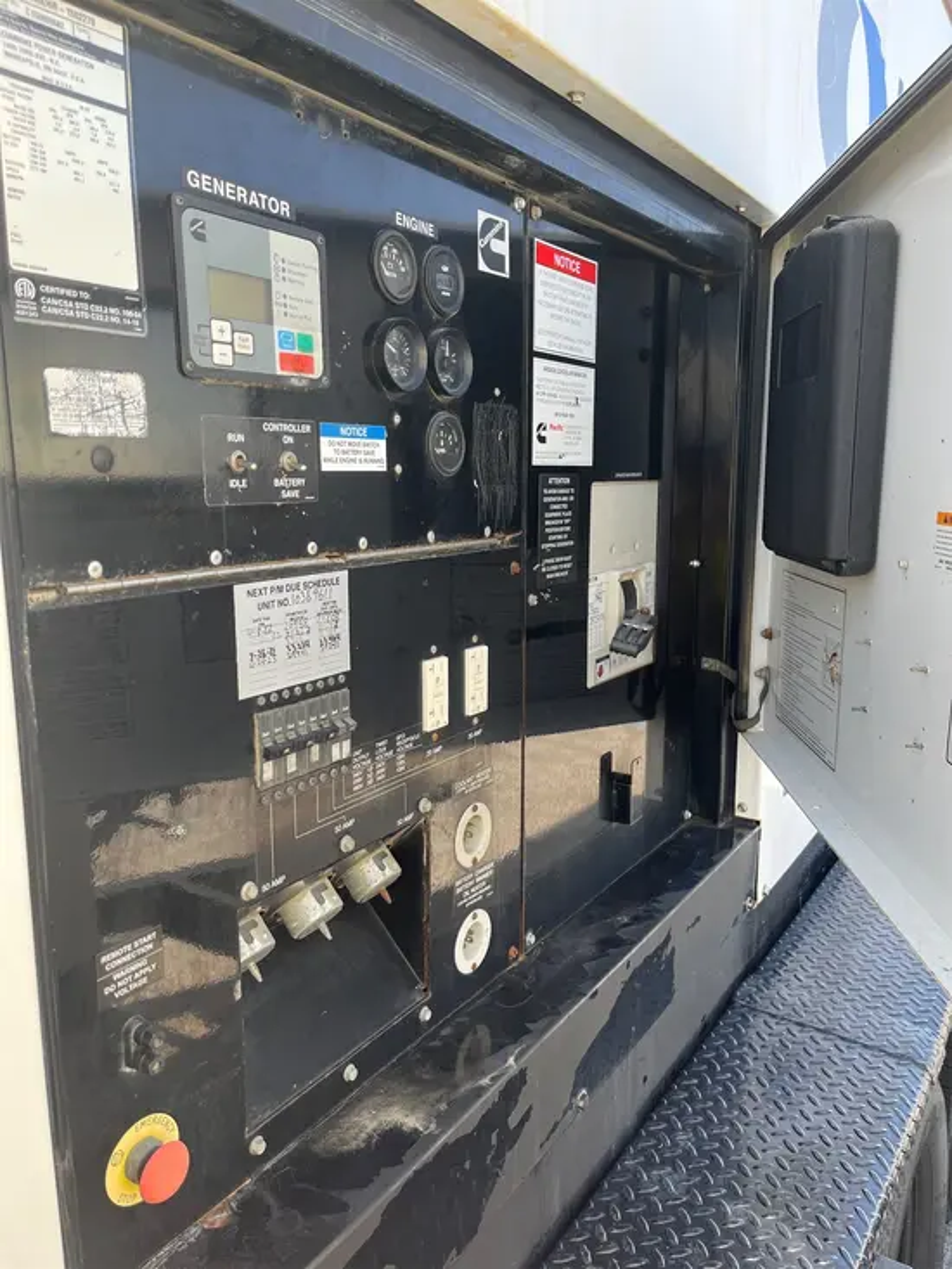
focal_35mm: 26
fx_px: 953
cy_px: 634
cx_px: 476
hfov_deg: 53.1
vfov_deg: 67.3
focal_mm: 5.1
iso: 50
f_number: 1.6
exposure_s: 1/283
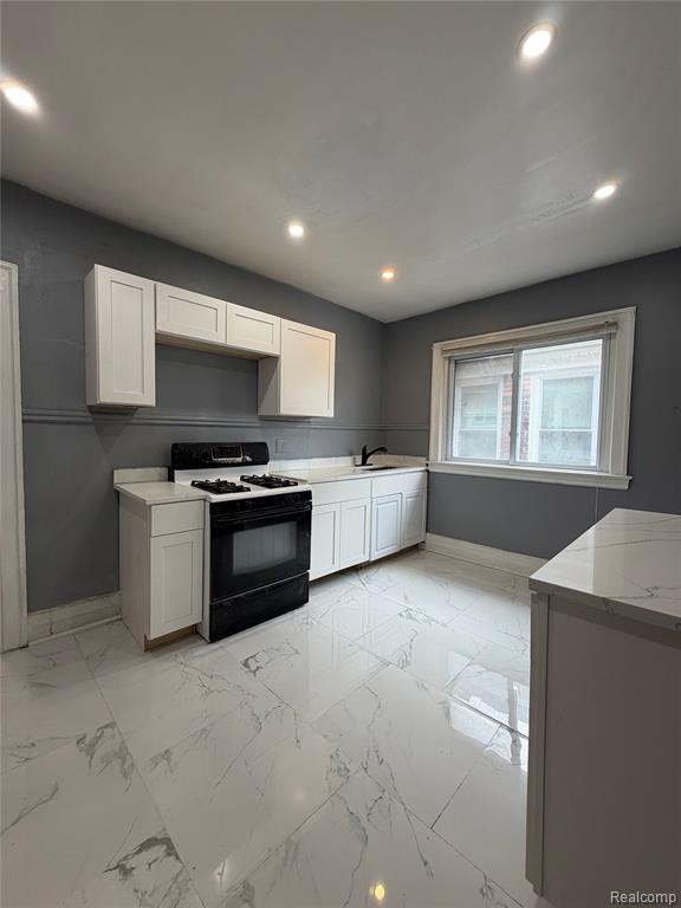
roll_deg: -0.8
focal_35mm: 14
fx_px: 367
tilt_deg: -3.2
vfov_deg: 102.1
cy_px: 454
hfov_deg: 85.7
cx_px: 340
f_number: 2.2
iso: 125
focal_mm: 2.22
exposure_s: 1/120
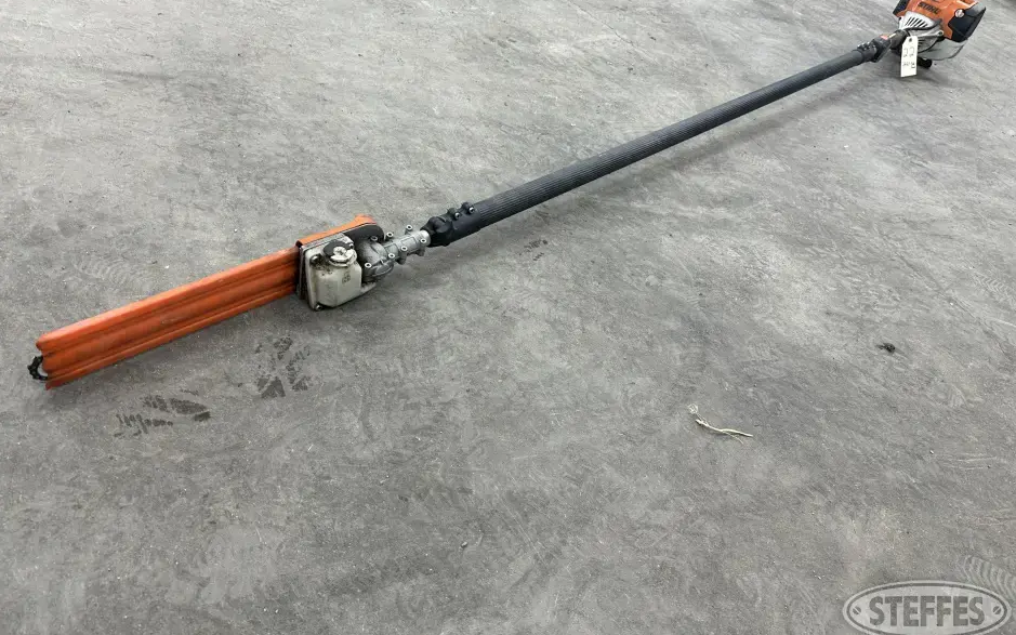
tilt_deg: -35.4
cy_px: 265
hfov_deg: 70.4
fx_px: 720
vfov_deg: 47.4
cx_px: 515
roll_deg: -15.3
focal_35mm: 26
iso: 125
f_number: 1.78
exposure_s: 1/60
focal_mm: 6.86
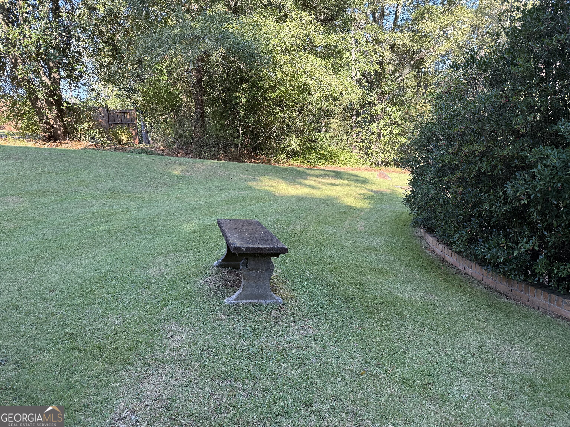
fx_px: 395
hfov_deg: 71.6
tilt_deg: -9.8
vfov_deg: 56.8
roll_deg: +0.9
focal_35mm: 24
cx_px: 285
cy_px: 214
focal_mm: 6.76
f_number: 1.78
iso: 100
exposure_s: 1/377
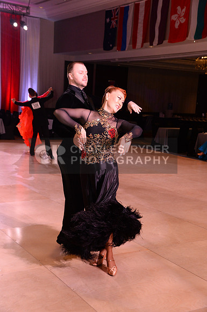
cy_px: 156
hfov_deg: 26.9
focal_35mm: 50
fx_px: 433
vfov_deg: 39.6
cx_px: 104
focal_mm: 50
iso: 2500
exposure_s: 1/250
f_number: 6.3
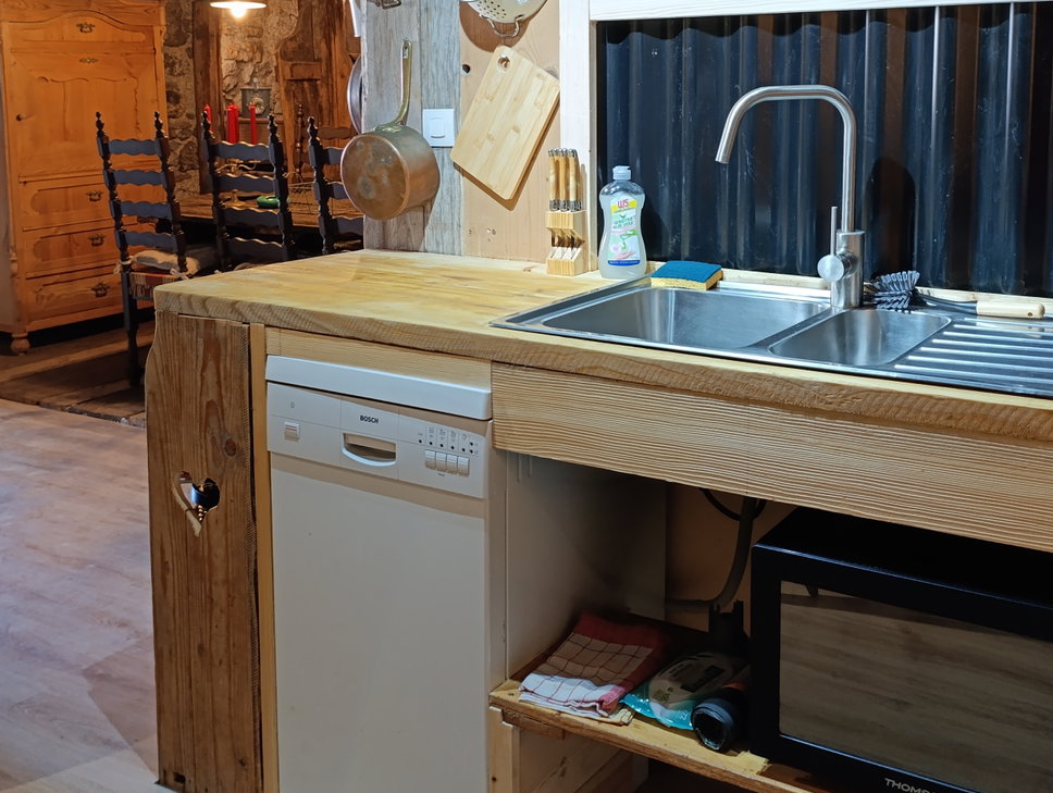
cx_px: 540
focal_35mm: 38
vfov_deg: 37.2
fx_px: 1158
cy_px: 228
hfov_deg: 48.9
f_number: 1.6
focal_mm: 6.14
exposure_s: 1/50
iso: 640
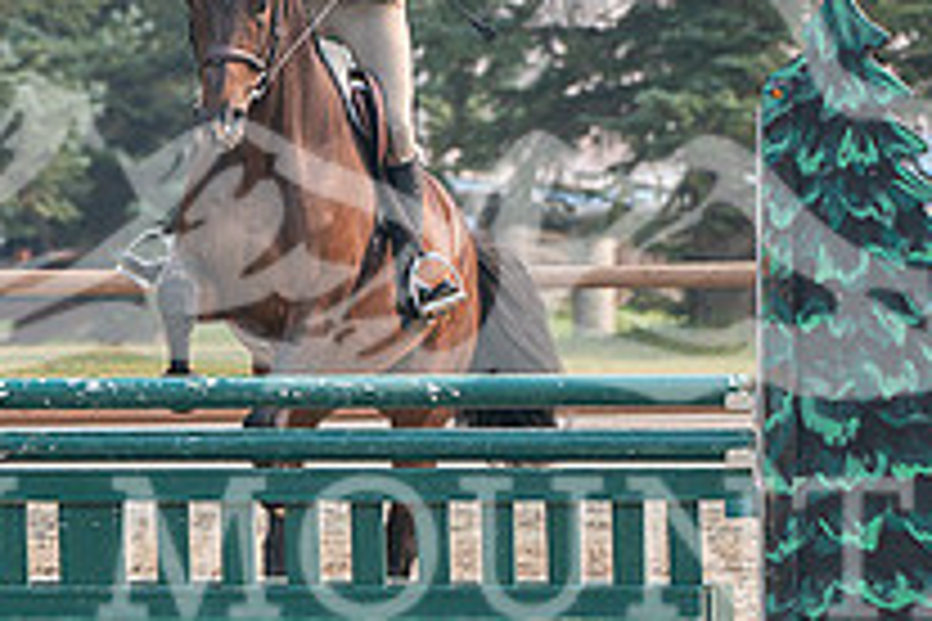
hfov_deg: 2.5
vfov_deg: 1.6
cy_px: 142
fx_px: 21590
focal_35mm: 834
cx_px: 324
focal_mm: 297
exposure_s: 1/640
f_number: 5.6
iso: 500
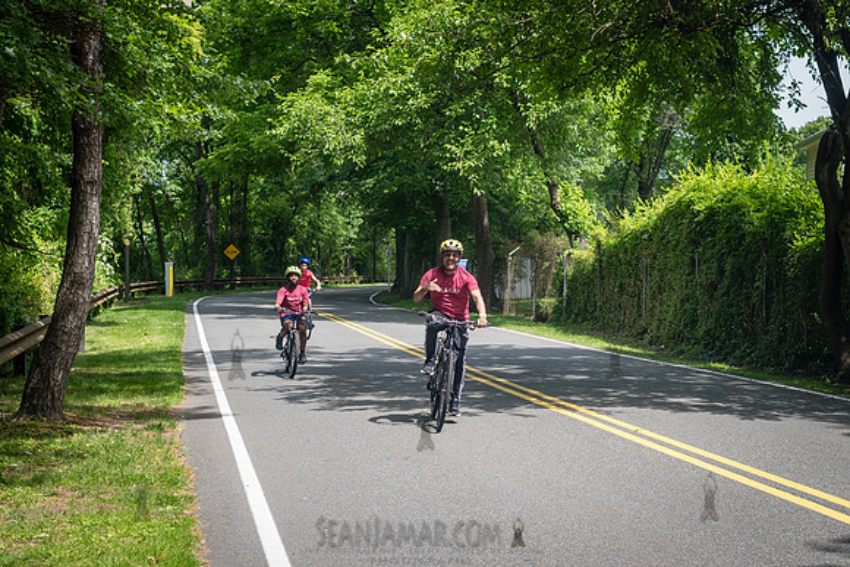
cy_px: 330
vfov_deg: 22.5
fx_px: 1422
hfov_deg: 33.3
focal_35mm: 60
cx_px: 449
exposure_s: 1/800
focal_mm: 35
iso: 200
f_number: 4
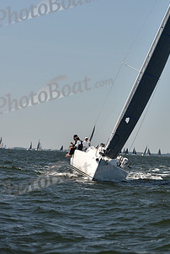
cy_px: 38
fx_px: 1329
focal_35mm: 188
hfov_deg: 7.3
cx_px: 157
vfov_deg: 10.9
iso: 250
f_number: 3.5
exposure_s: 1/1600
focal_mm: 98
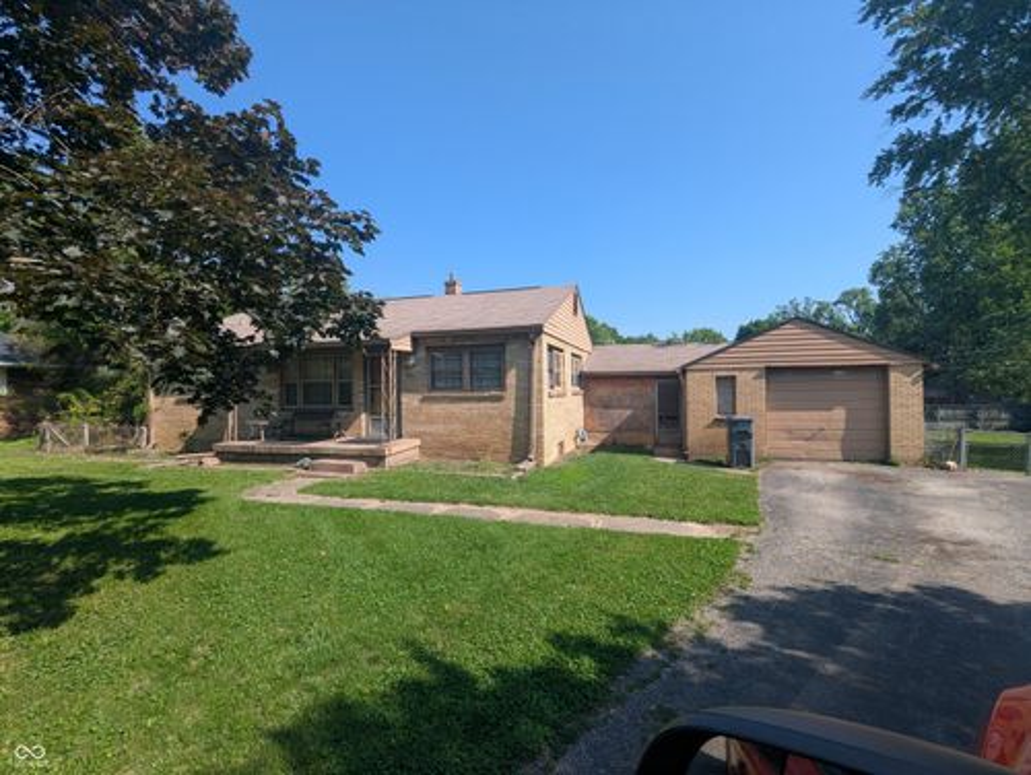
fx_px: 477
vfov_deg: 78.2
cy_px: 388
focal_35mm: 16
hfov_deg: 94.4
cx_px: 516
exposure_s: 1/1148
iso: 50
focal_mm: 2.35
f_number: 2.2
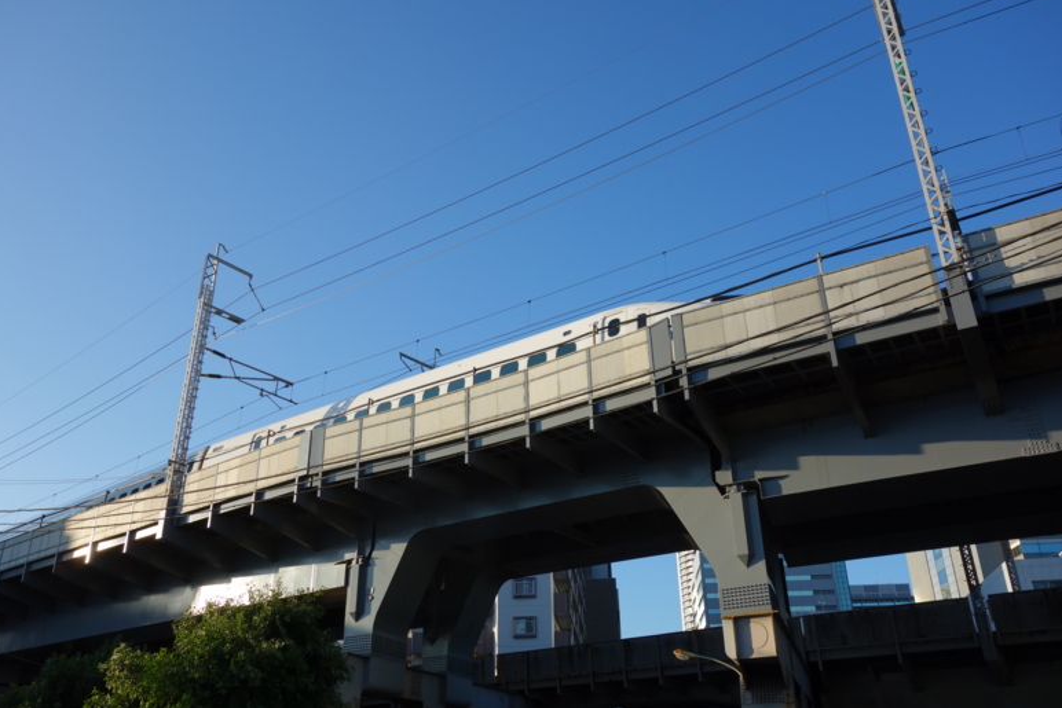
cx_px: 521
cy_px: 344
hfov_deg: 63.6
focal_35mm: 29
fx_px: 856
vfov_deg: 45.0
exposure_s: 1/320
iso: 125
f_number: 5.6
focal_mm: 10.4
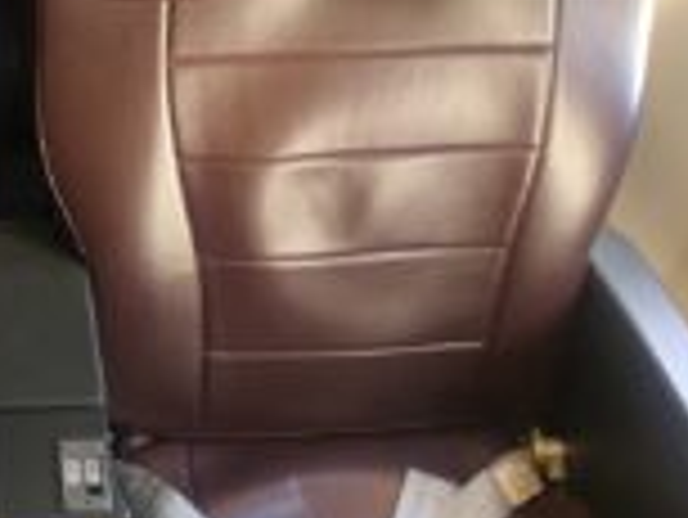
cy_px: 171
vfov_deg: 22.2
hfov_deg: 27.9
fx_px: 1313
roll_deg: -0.9
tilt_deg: -42.2
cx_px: 31
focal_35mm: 66
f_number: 1.8
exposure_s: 1/24
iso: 40
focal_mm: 4
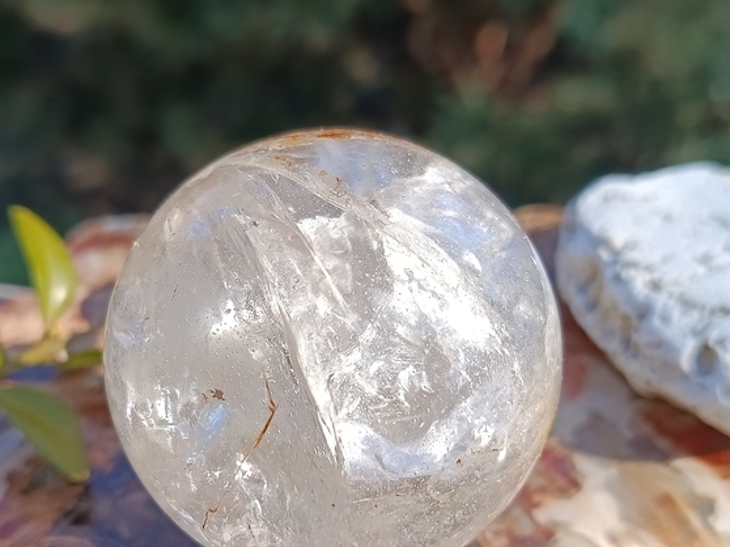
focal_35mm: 41
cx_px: 312
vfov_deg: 34.7
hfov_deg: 45.7
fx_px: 864
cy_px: 370
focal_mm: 5.24
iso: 50
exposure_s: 1/221
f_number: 1.7
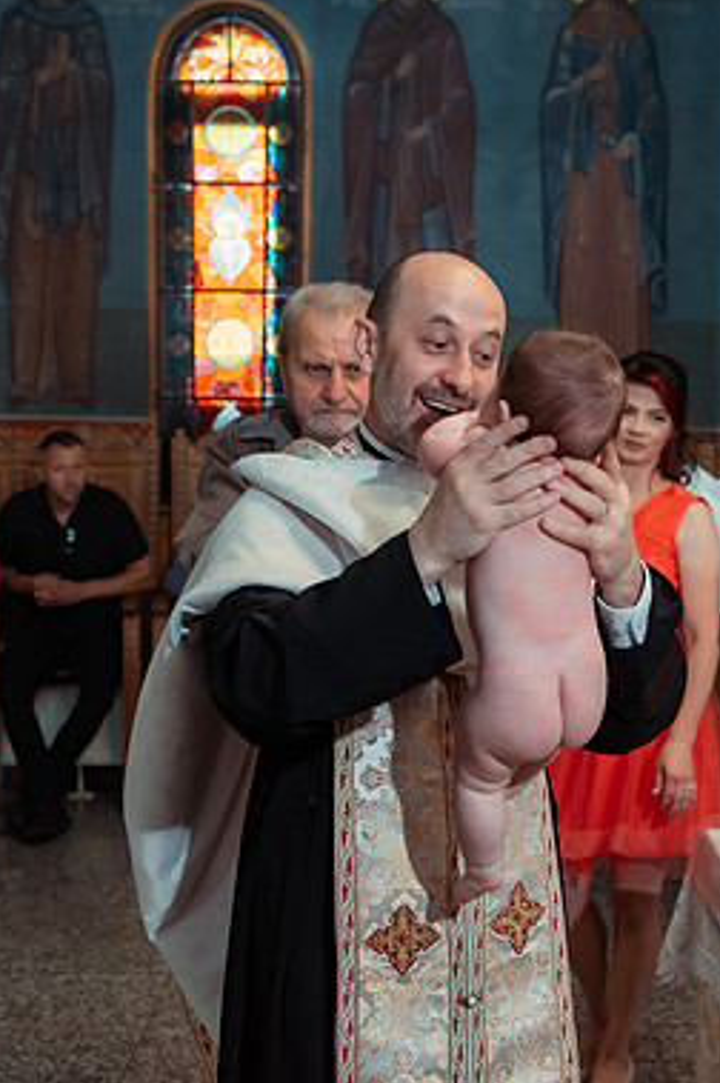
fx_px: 1653
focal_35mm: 55
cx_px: 532
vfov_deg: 36.3
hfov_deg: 24.3
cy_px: 541
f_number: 3.5
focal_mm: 35
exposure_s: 1/200
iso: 1600
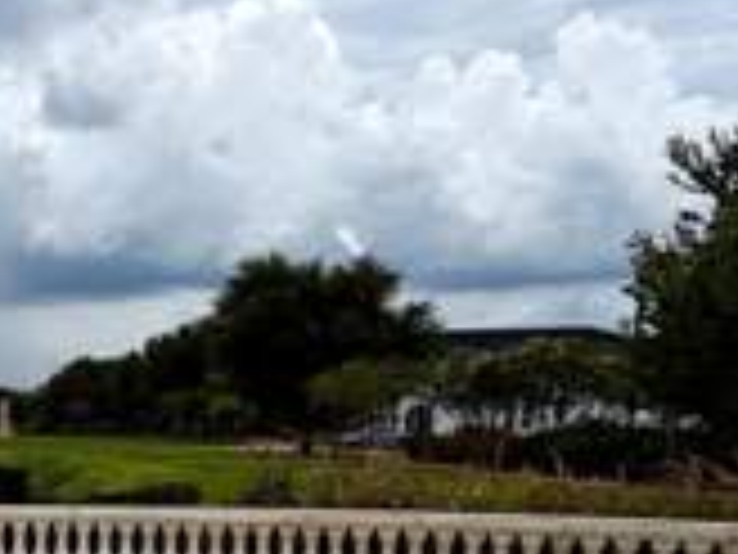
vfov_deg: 31.3
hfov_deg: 36.5
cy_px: 608
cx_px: -126
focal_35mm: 41
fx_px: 874
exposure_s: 1/1848
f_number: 2.2
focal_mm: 2.22
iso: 20
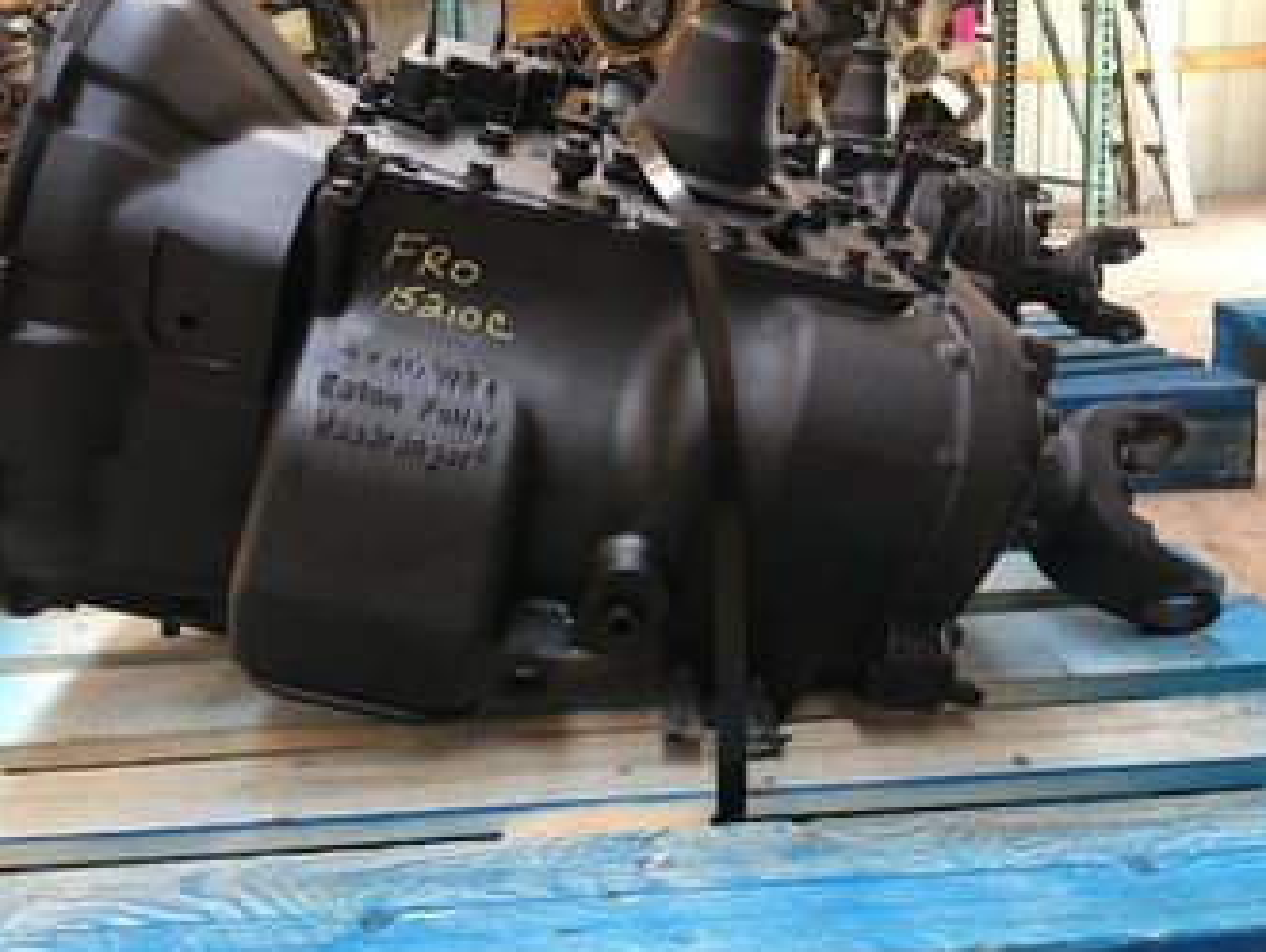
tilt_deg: -13.7
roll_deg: +4.4
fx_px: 1281
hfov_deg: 52.5
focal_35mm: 35
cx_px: 578
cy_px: 432
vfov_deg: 40.7
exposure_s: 1/15
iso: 25
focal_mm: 4.15
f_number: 2.2
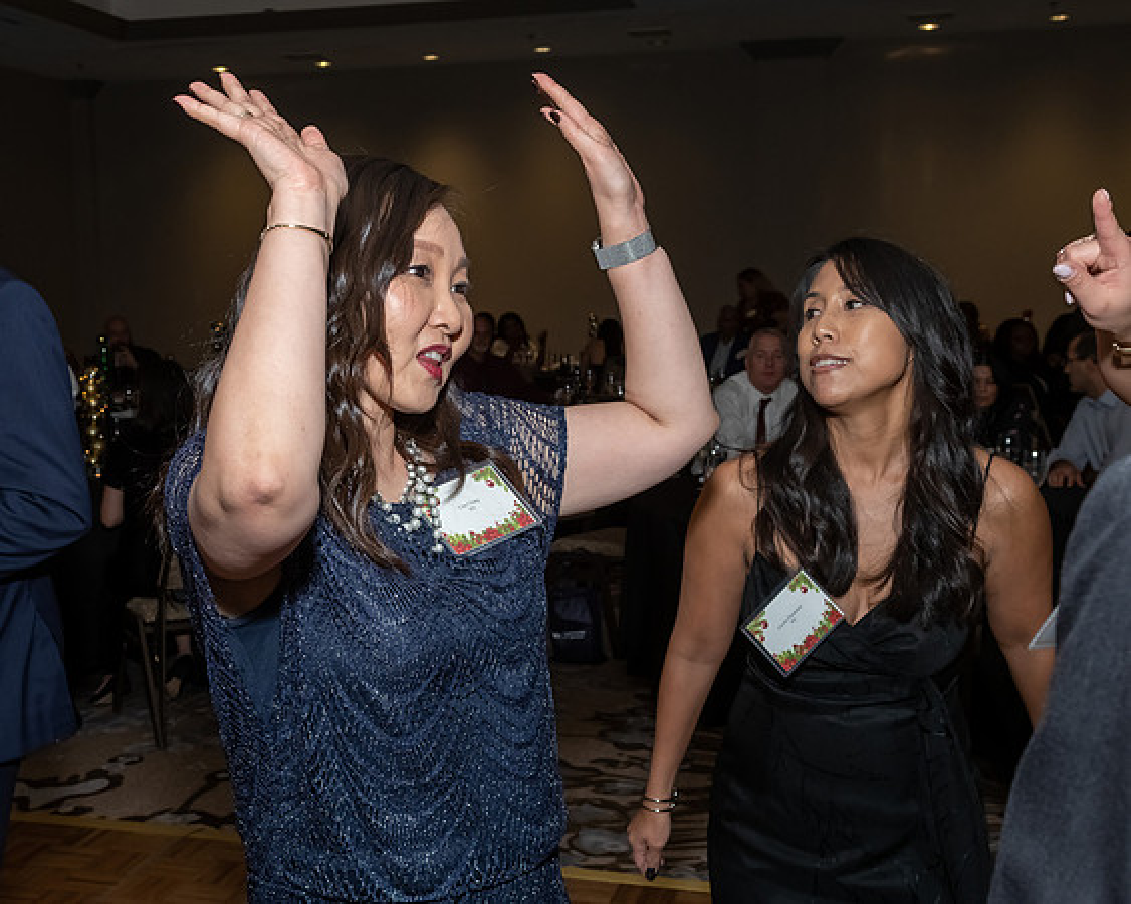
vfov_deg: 31.4
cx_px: 414
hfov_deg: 38.6
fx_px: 1604
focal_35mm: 48
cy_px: 524
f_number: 6.3
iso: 500
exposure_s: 1/250
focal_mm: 23
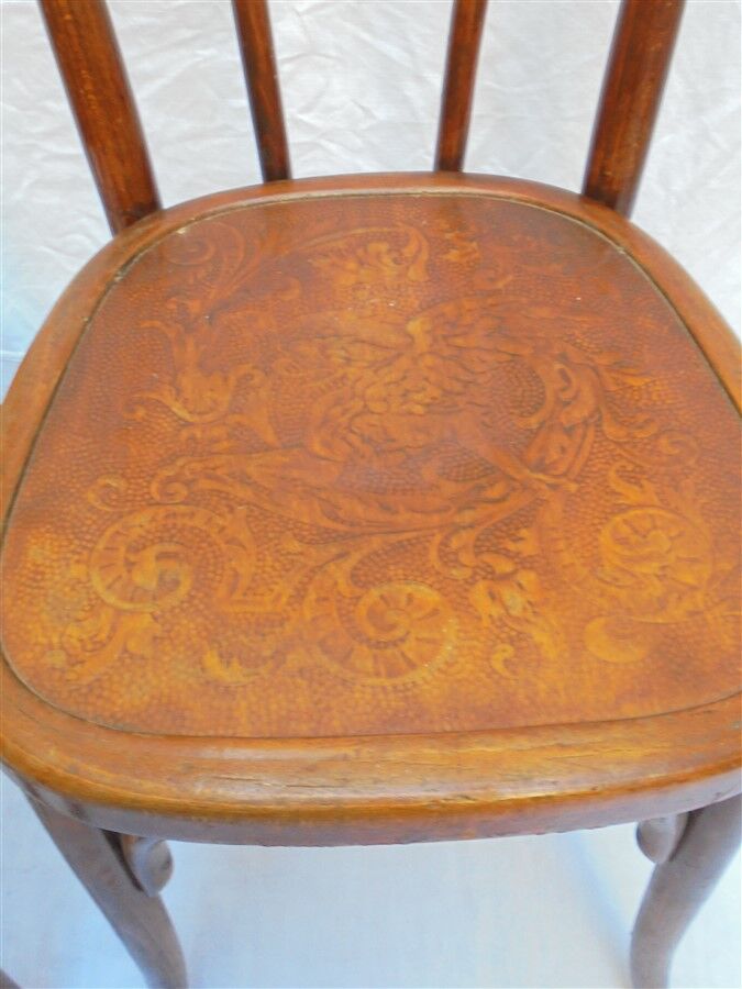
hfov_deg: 41.8
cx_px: 371
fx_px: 972
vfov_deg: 54.0
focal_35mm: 34
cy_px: 494
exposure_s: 1/30
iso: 320
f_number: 4
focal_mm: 6.1
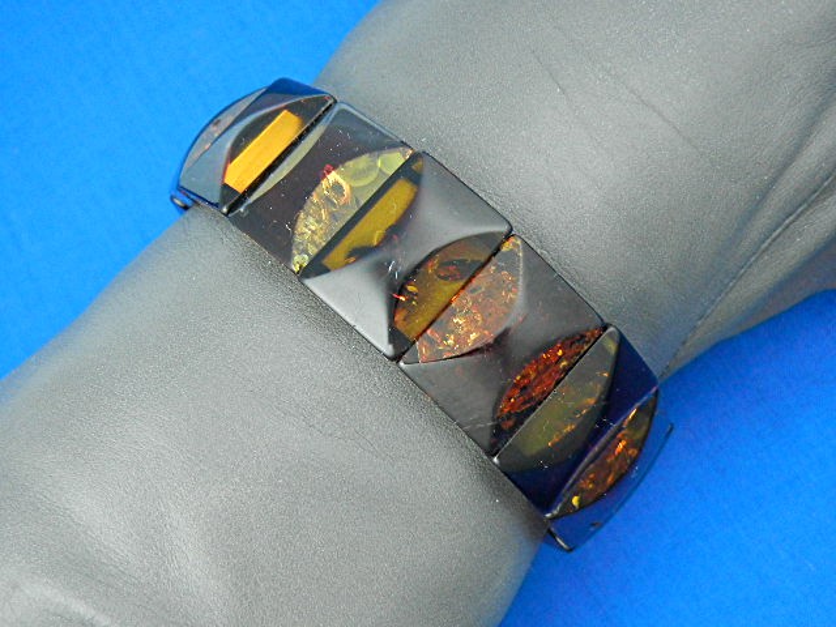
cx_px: 418
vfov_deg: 24.8
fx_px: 1425
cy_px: 314
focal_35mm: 59
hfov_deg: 32.7
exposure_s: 1/3.3
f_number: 4
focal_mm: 10.6
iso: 200
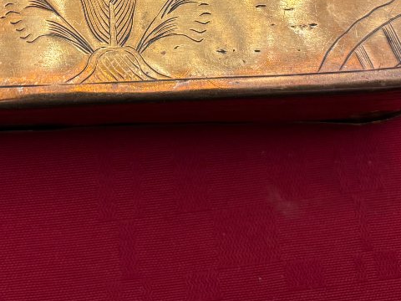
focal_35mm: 65
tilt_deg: -78.2
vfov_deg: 21.5
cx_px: 113
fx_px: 753
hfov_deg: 29.5
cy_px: -28
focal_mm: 5.96
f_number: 1.6
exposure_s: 1/50
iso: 200
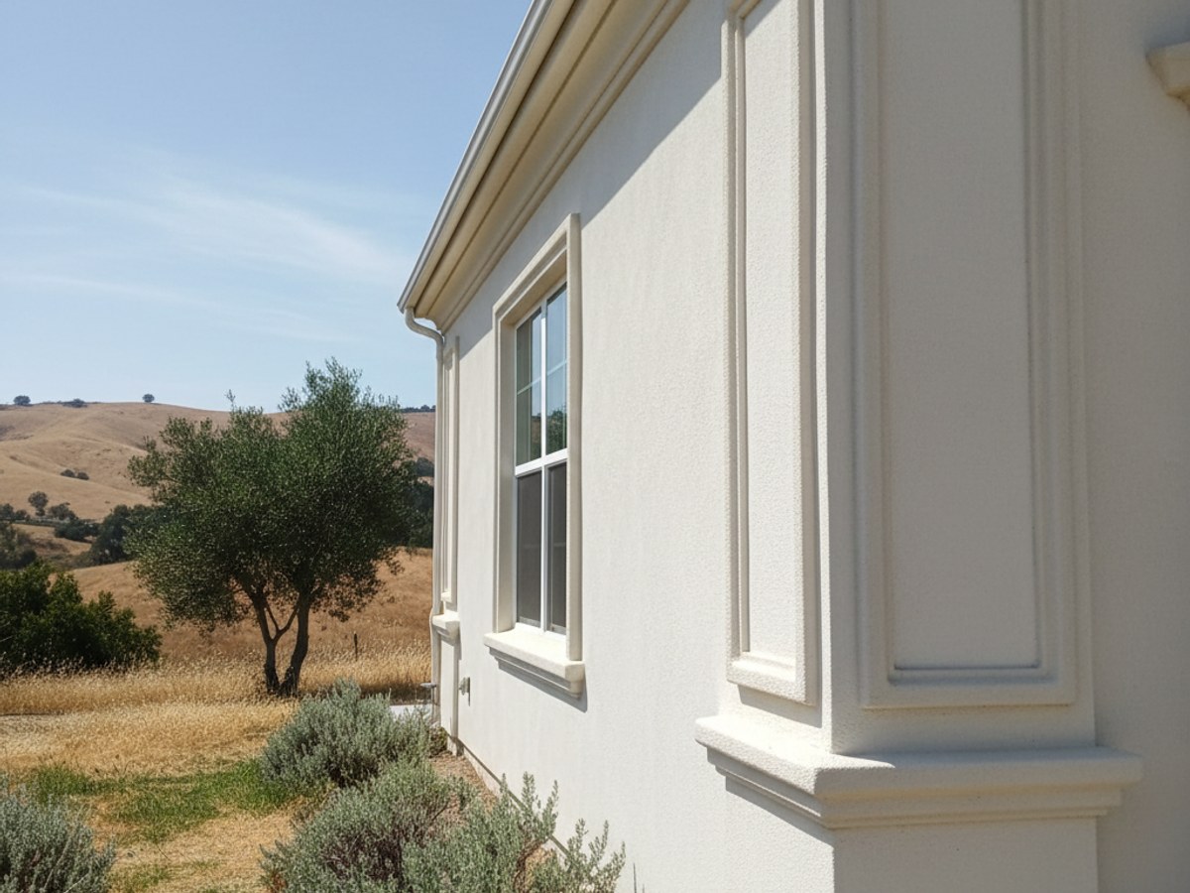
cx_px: 595
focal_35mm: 26
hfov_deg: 67.3
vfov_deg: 53.1
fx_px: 894
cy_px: 446
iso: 453
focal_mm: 5.7
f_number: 1.5
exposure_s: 1/1409
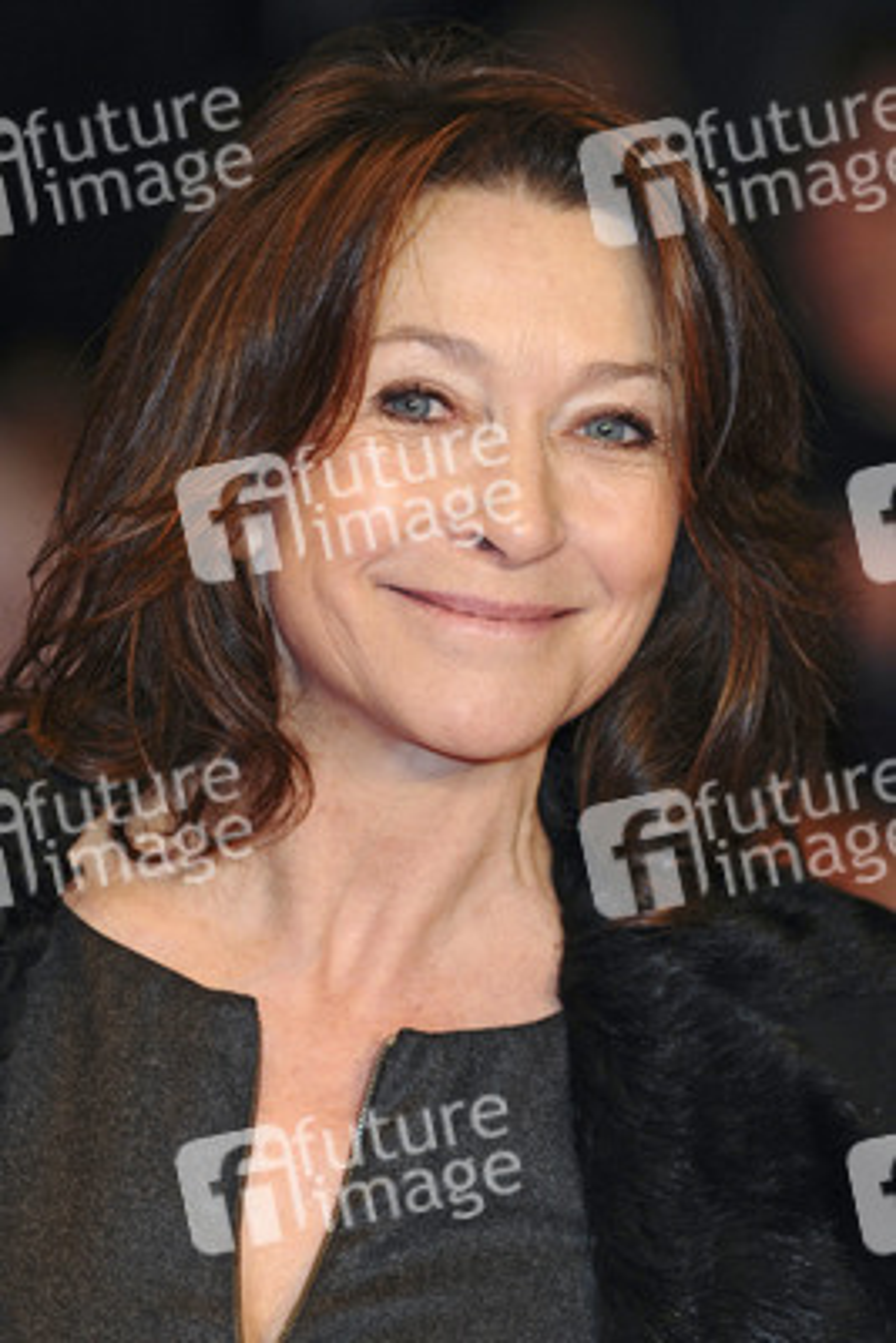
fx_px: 9791
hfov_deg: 5.2
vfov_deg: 7.8
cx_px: 448
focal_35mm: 262
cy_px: 672
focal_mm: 175
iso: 500
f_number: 4
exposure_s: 1/200
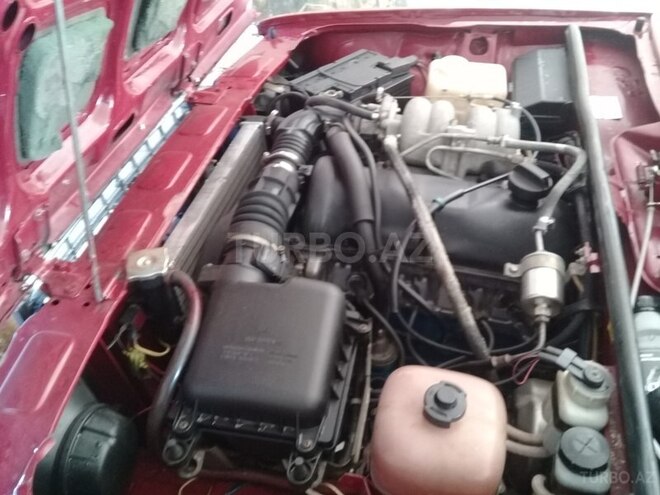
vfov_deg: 45.4
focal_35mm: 31
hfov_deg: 58.4
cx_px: 330
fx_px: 591
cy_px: 248
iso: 200
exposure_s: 1/17
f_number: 2.2
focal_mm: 3.3
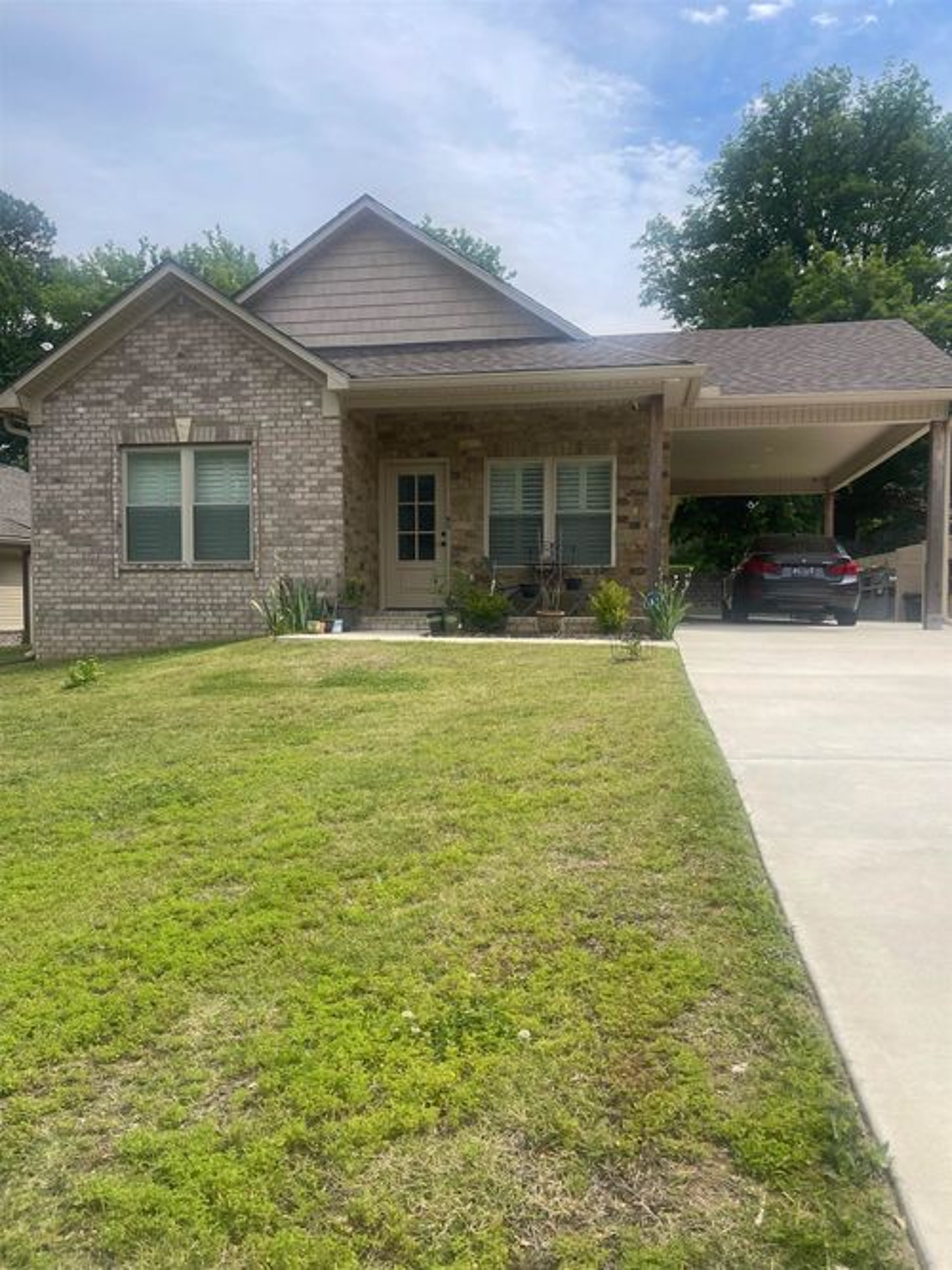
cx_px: 476
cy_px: 635
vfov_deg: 67.3
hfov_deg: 53.0
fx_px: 954
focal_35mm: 26
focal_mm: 5.1
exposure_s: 1/5618
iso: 50
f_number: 1.6
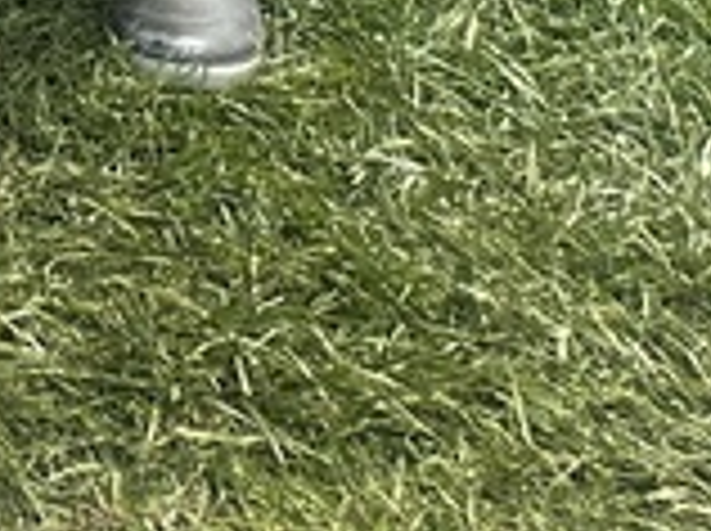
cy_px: -1134
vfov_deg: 8.0
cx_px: -1580
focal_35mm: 156
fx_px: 3199
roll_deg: +0.2
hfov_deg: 9.3
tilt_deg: -9.7
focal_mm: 6.86
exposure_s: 1/2882
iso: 80
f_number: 1.78
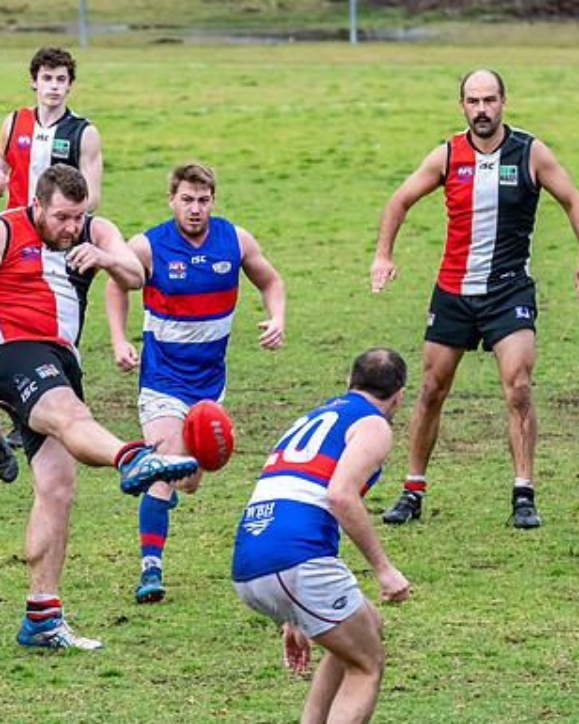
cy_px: 354
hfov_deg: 2.8
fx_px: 11995
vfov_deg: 3.5
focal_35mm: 560
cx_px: 136
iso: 1250
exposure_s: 1/2000
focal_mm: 240
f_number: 7.1
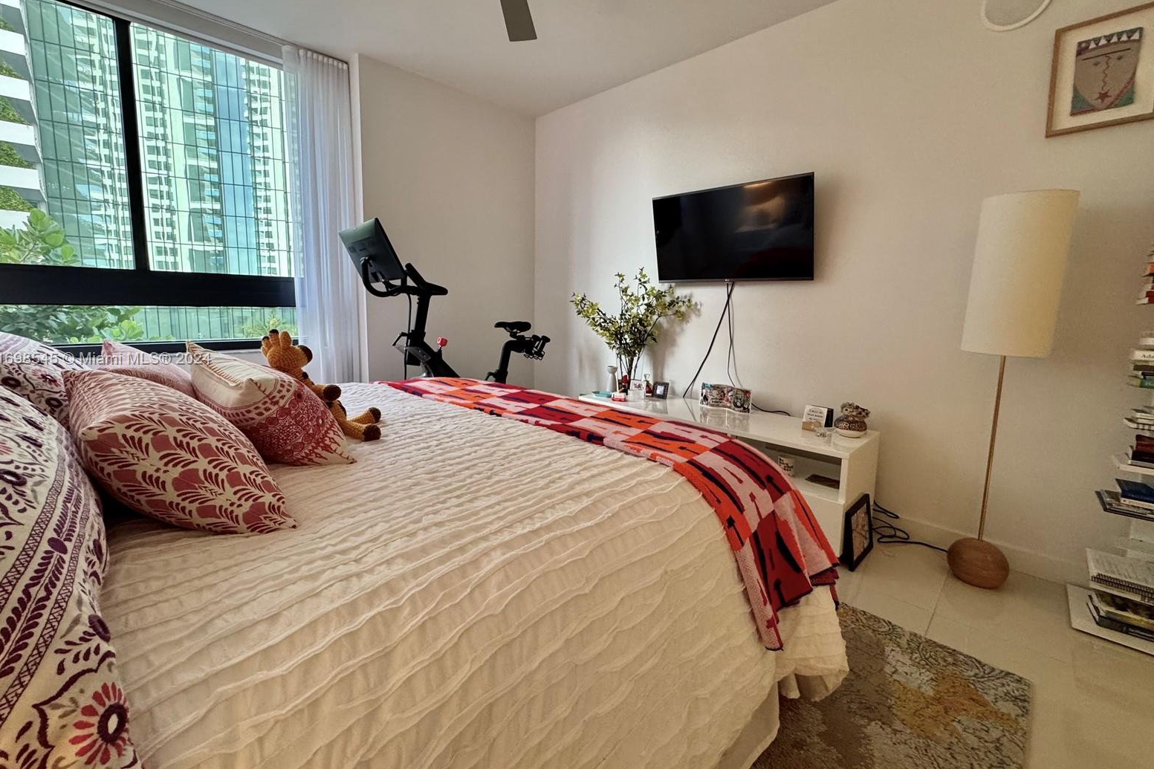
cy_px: 360
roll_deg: -1.4
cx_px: 568
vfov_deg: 77.2
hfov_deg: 100.4
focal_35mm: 15
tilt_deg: -8.6
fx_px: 481
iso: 250
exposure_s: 1/120
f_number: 2.2
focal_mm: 2.22
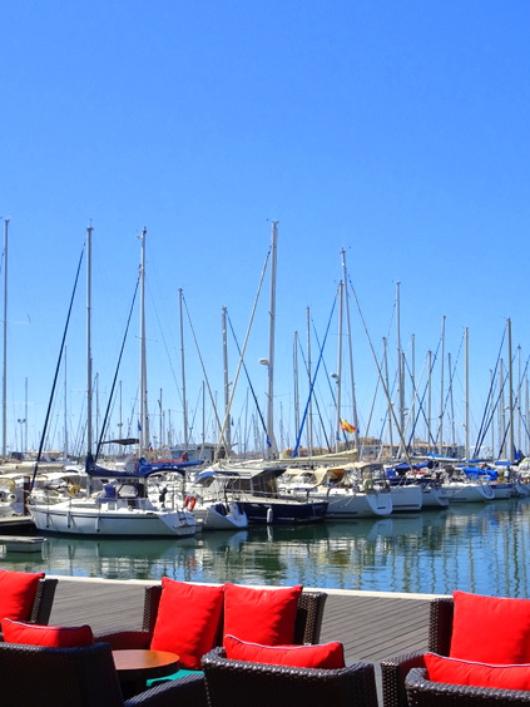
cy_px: 440
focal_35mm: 44
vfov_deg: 42.6
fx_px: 898
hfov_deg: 32.9
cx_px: 269
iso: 80
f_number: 4
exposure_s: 1/800
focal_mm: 5.26
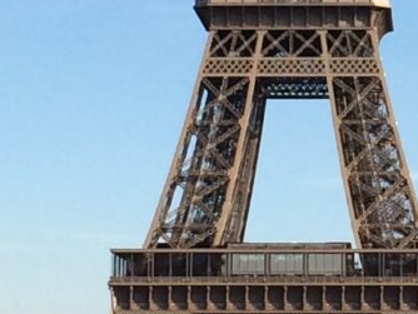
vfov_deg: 6.7
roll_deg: +0.0
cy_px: 30
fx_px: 2683
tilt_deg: +8.1
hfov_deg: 8.9
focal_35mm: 222
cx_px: 395
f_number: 2.2
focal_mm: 4.15
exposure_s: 1/1786
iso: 32
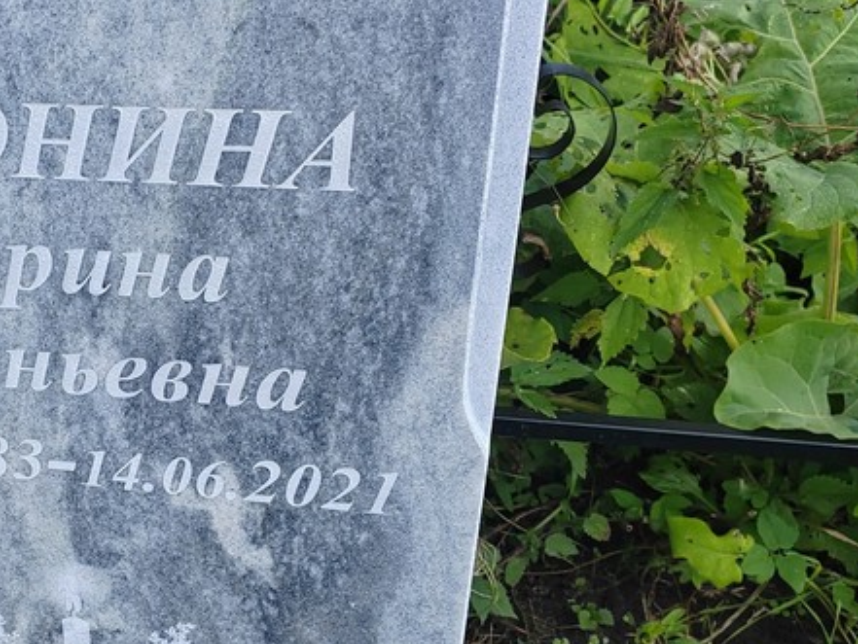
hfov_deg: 37.2
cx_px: 140
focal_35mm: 49
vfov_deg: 29.7
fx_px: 1215
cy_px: 364
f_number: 1.9
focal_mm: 5.52
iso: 100
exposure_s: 1/320
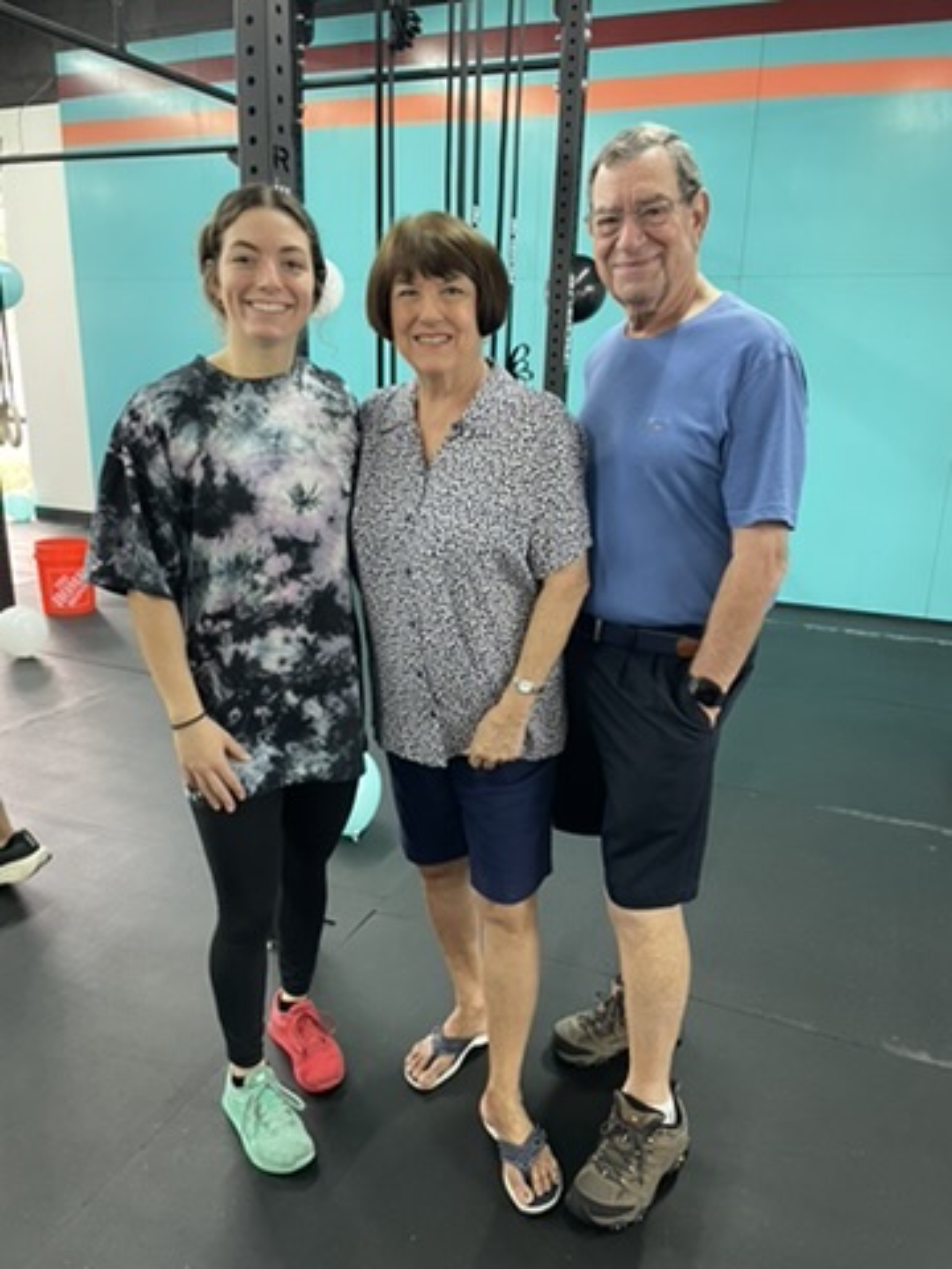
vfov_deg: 67.3
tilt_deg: -17.0
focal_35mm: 26
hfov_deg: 53.1
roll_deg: -0.1
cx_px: 476
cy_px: 634
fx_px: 953
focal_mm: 4.2
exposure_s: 1/60
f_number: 1.6
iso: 200
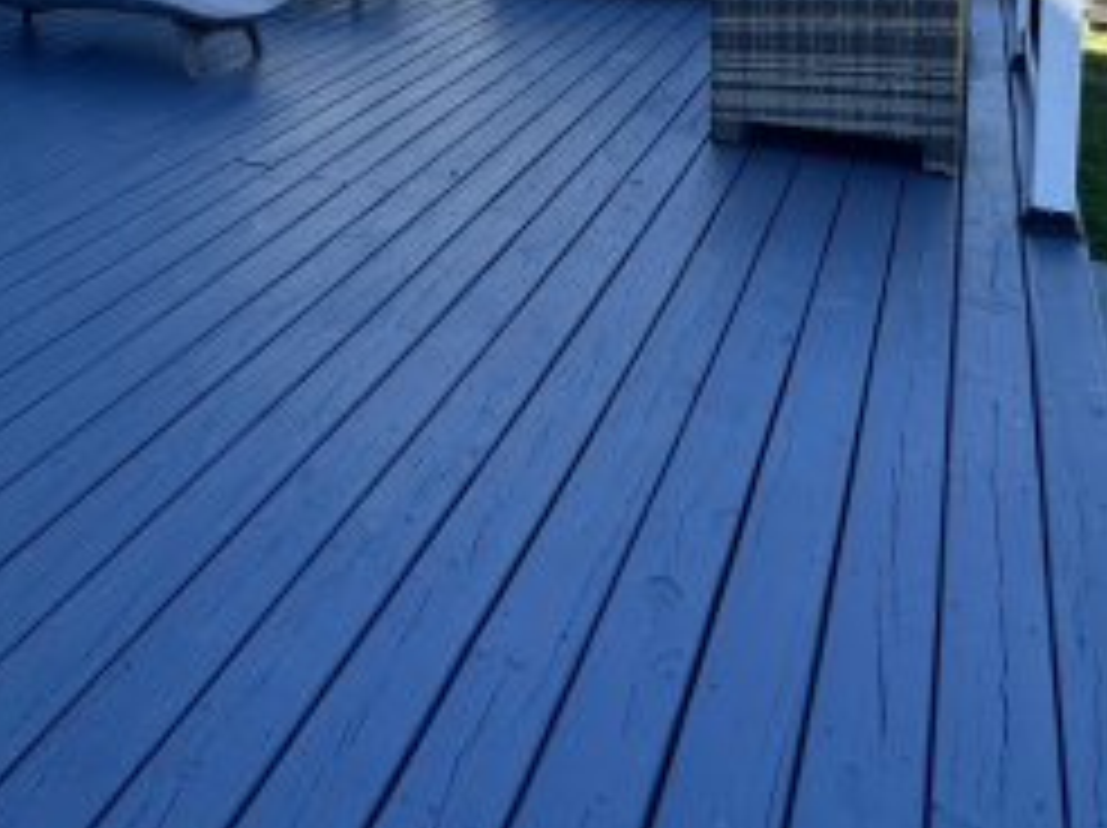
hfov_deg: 45.8
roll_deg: +1.7
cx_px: 178
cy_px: -135
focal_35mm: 38
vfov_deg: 32.1
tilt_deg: -5.3
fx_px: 1214
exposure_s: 1/476
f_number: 2.2
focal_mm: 2.22
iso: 40
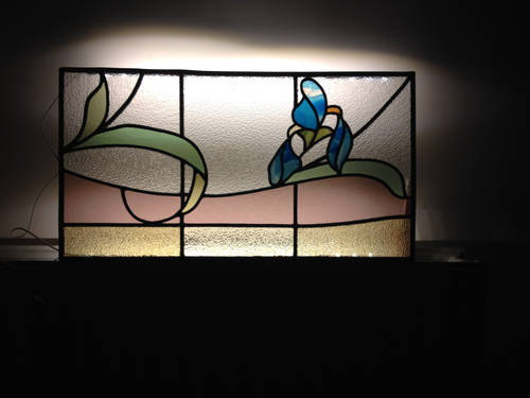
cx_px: 265
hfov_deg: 52.6
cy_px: 199
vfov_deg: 40.7
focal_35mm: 35
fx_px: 536
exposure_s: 1/30
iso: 50
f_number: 2.4
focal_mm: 4.28
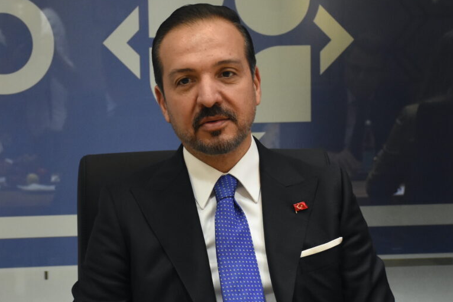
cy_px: 168
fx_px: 1419
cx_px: 224
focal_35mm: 113
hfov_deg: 18.1
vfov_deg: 12.1
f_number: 4.5
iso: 2000
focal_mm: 45
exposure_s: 1/100
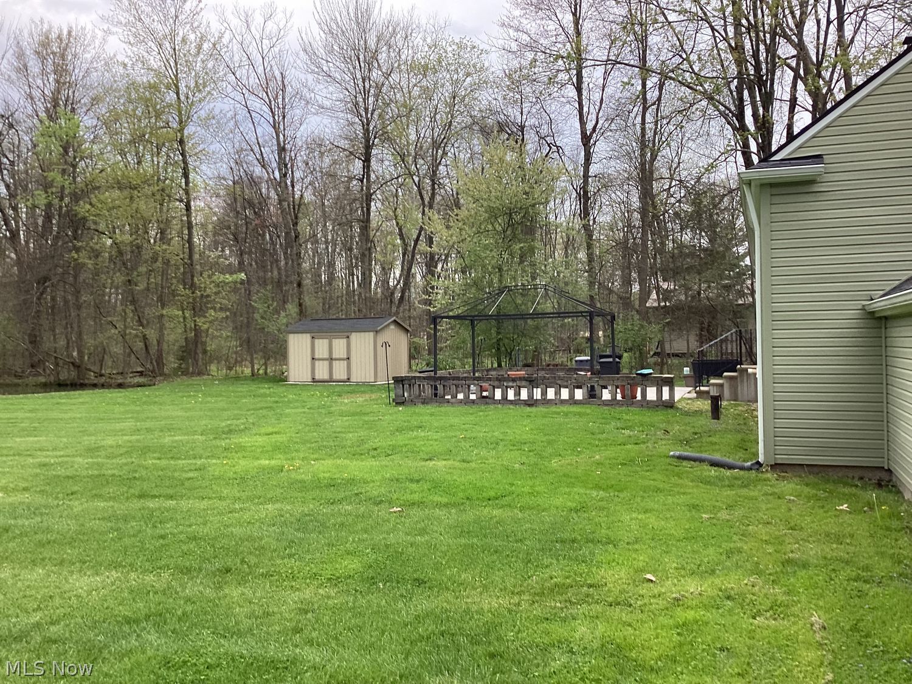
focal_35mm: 31
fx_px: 817
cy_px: 342
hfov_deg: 58.4
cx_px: 456
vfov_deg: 45.4
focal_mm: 3.3
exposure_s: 1/120
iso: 40
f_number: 2.4
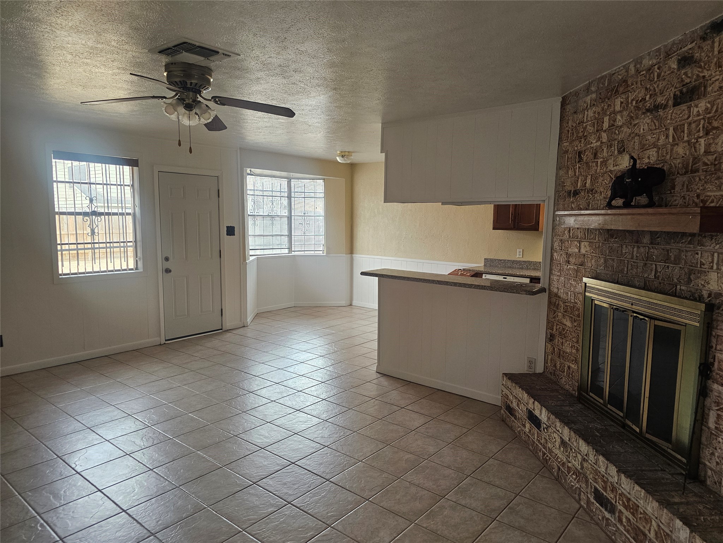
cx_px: 362
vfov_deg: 58.9
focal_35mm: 23
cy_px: 272
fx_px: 480
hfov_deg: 73.9
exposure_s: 1/180
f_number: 1.7
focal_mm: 6.3
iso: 200
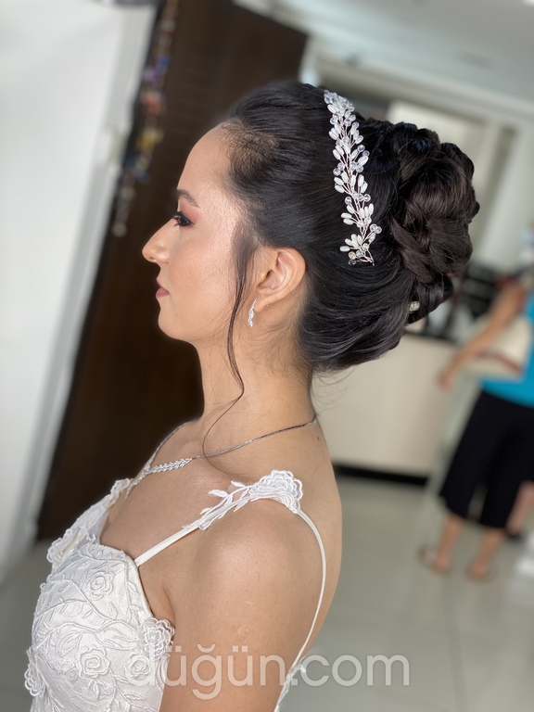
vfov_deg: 36.8
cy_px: 356
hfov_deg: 28.0
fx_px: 1070
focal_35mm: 52
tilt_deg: -11.6
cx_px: 267
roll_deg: -16.3
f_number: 2
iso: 50
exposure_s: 1/100
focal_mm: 6
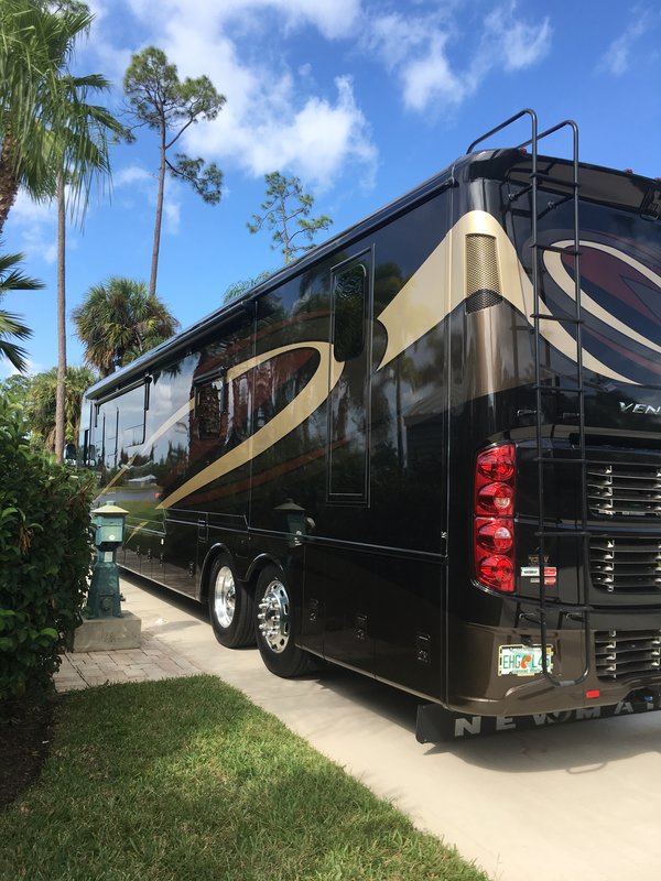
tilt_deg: +6.1
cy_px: 440
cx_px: 330
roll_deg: -1.2
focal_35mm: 29
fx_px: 738
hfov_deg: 48.2
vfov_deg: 61.7
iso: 25
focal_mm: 4.15
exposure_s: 1/793
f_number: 2.2
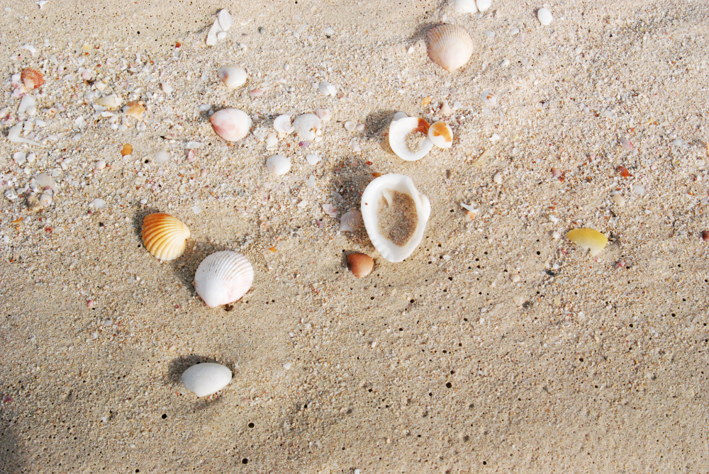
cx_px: 354
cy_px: 237
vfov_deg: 32.0
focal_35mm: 42
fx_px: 828
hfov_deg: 46.4
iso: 1250
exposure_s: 1/1000
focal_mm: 28
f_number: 18
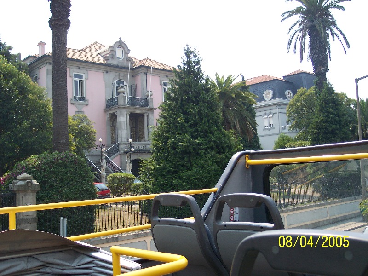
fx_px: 404
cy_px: 138
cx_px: 184
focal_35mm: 38
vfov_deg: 37.7
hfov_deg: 49.0
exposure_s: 1/700
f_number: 2.8
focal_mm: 8
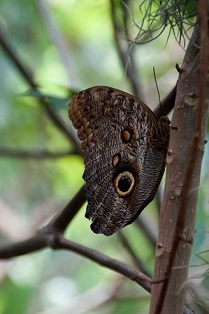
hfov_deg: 6.1
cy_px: 157
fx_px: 1964
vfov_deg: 9.2
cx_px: 104
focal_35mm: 225
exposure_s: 1/500
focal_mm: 150
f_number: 6.3
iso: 1250
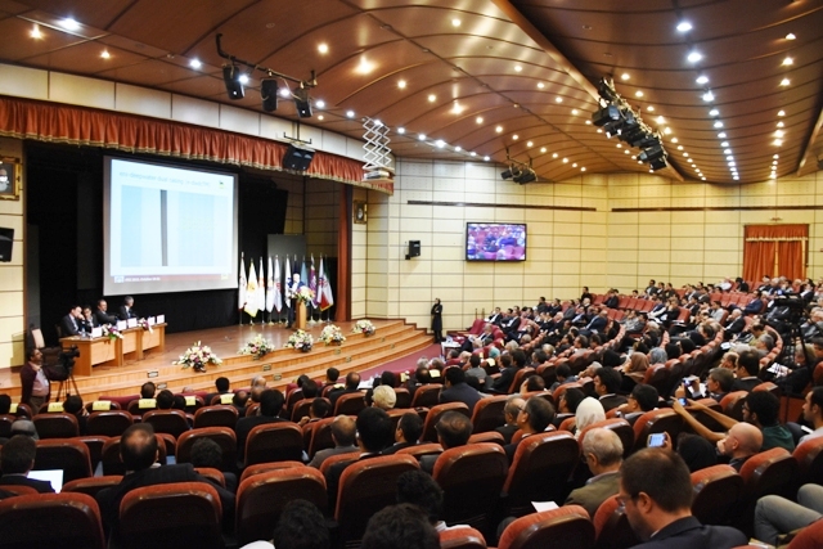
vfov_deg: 48.0
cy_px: 274
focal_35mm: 27
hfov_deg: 67.4
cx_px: 412
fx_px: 617
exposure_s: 1/30
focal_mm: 18
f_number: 3.5
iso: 1100
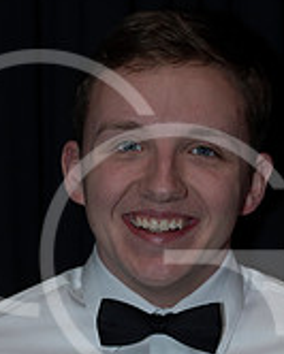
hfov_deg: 8.1
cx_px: 137
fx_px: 2005
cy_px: 277
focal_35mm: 191
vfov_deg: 10.1
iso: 250
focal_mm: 50
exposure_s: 1/400
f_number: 2.8
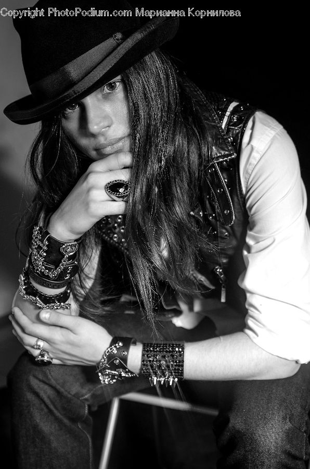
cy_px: 234
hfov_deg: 31.8
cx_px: 155
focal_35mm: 42
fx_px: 545
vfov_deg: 46.5
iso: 200
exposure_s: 1/30
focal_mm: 28
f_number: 2.8
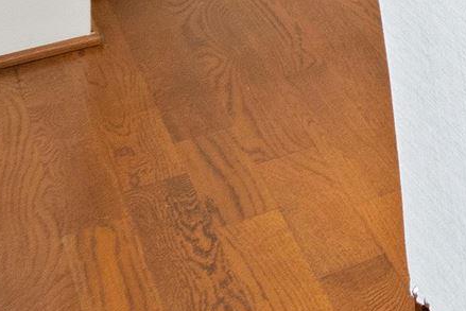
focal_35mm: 105
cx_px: 1362
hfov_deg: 11.7
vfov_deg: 9.9
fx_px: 1360
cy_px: -612
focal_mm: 10
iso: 100
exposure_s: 1
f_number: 8
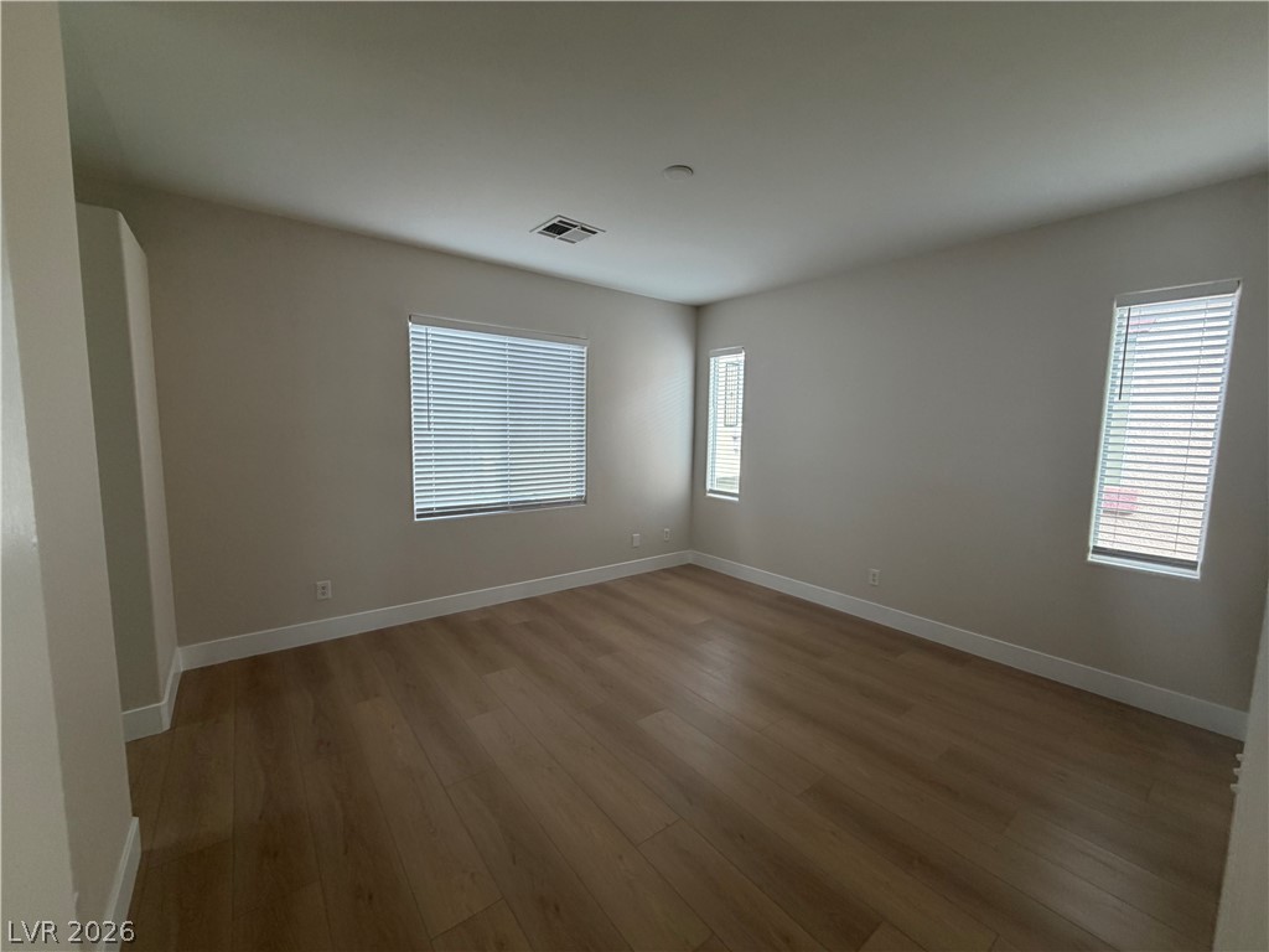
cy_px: 476
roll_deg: -0.9
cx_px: 634
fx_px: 513
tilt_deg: -7.1
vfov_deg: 85.7
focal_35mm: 14
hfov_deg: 102.1
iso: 200
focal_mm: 2.22
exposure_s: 1/121
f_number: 2.2
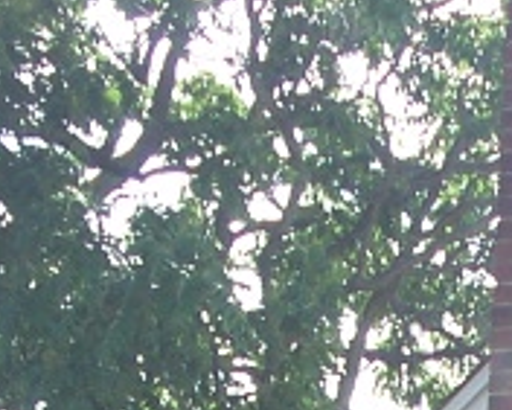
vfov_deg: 4.5
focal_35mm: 334
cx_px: 916
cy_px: 1143
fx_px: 5064
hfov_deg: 5.7
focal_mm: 9.86
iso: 80
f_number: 2.9
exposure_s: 1/400
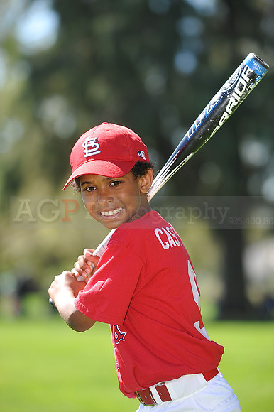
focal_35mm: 200
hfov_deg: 6.9
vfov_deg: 10.3
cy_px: 206
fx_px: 2286
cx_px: 137
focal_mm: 200
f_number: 4.5
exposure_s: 1/500
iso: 200
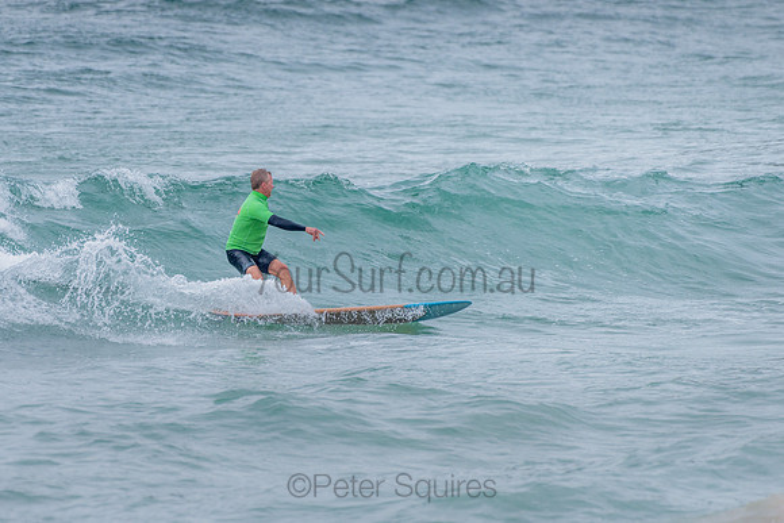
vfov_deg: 2.2
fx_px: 13353
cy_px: 203
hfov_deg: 3.4
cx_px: 309
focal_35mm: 613
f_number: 5.6
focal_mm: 500
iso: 560
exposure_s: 1/2000
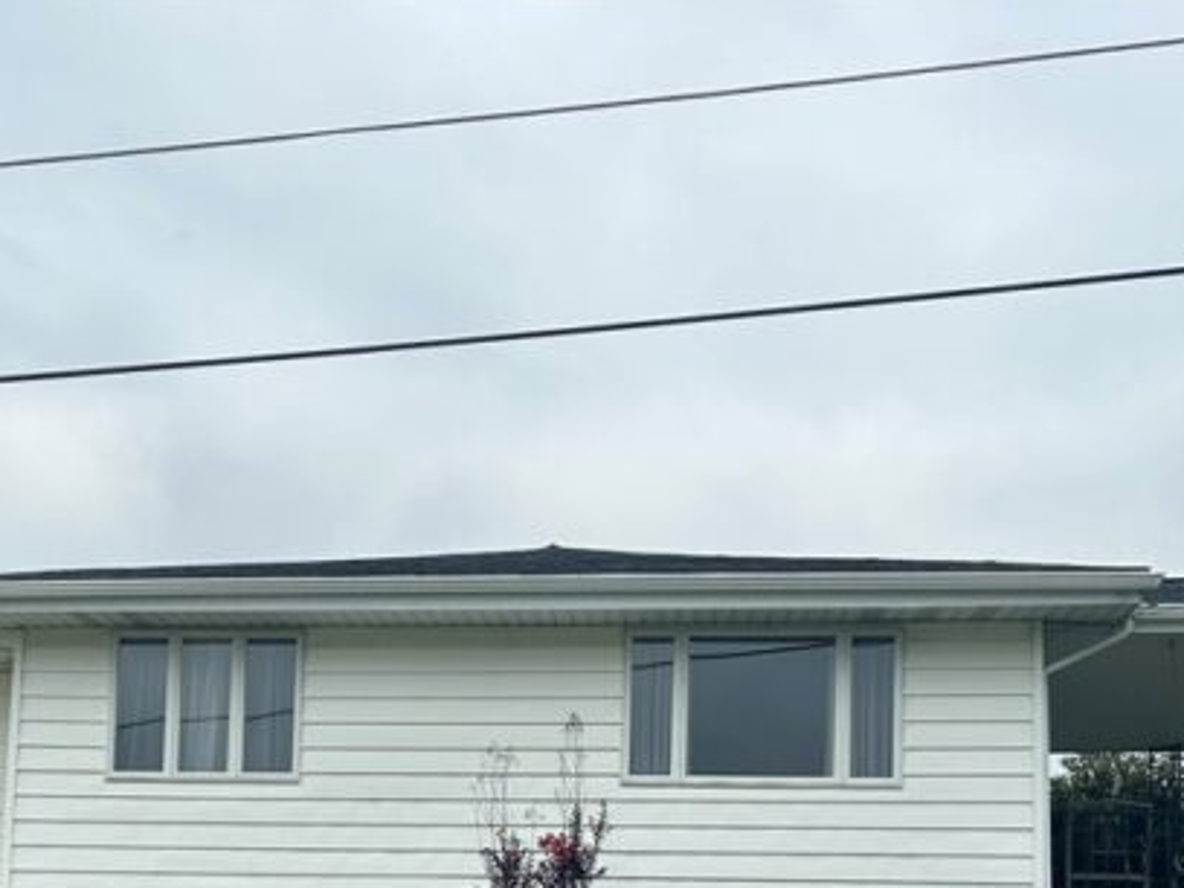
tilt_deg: +7.1
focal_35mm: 51
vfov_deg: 27.2
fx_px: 1744
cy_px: 859
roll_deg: -1.4
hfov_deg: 37.3
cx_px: 461
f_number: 1.5
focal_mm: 5.7
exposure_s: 1/4115
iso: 50
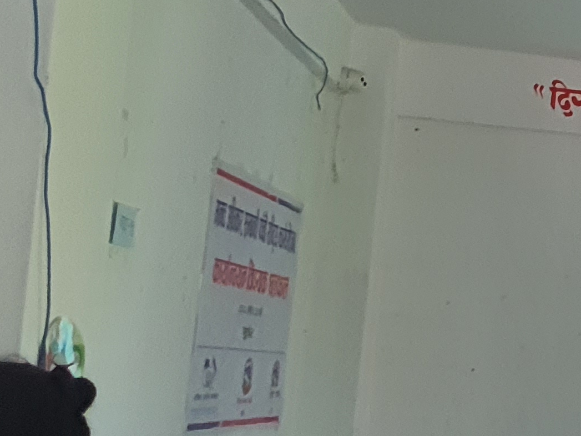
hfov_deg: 14.4
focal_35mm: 106
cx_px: 1269
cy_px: 273
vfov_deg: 13.9
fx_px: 1779
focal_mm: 5.23
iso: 160
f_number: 1.8
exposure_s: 1/100
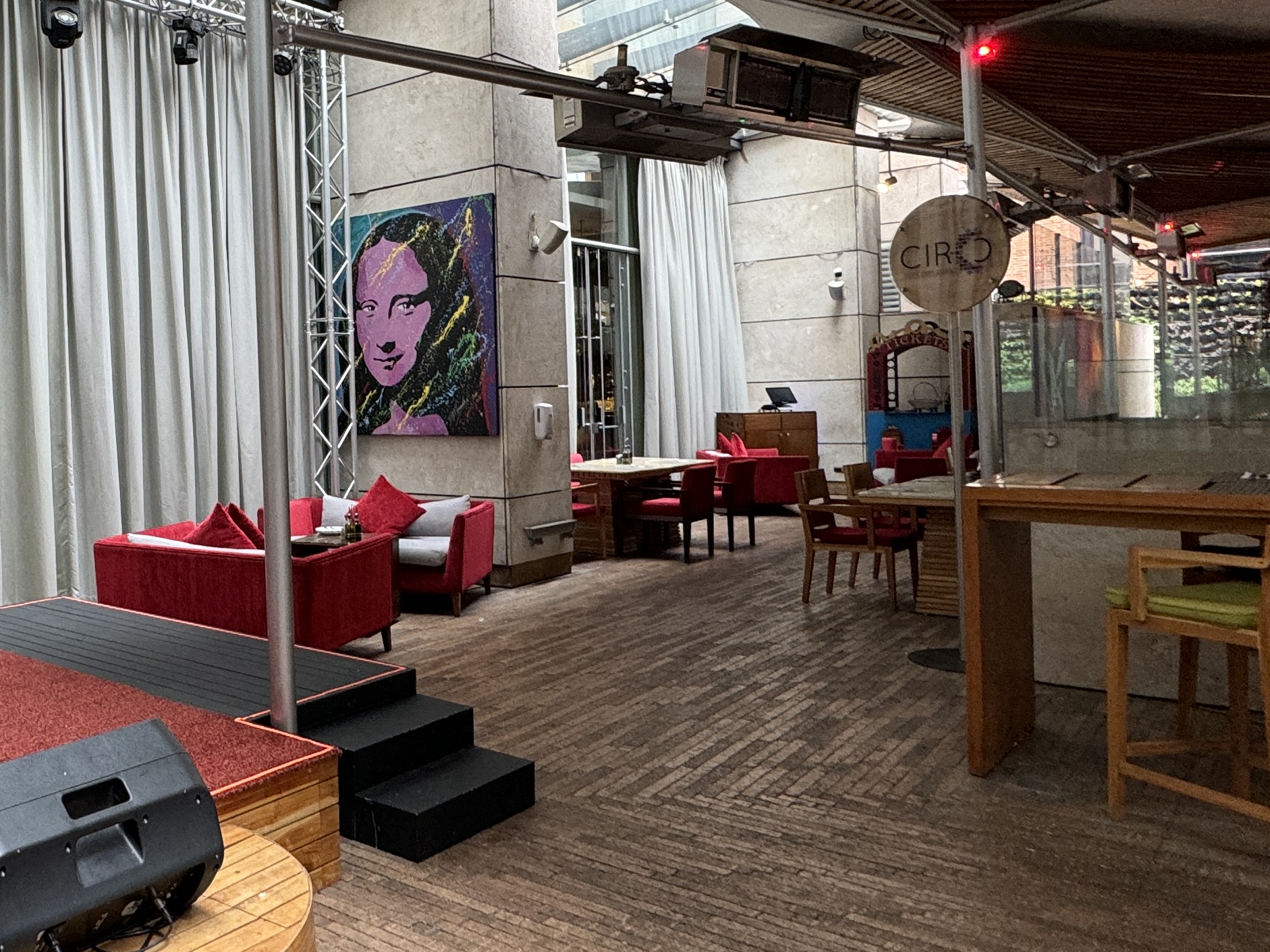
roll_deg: +1.3
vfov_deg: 46.6
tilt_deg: -0.5
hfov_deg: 54.7
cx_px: 209
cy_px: 400
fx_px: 1101
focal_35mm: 30
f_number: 2.2
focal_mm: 2.22
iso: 160
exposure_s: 1/120
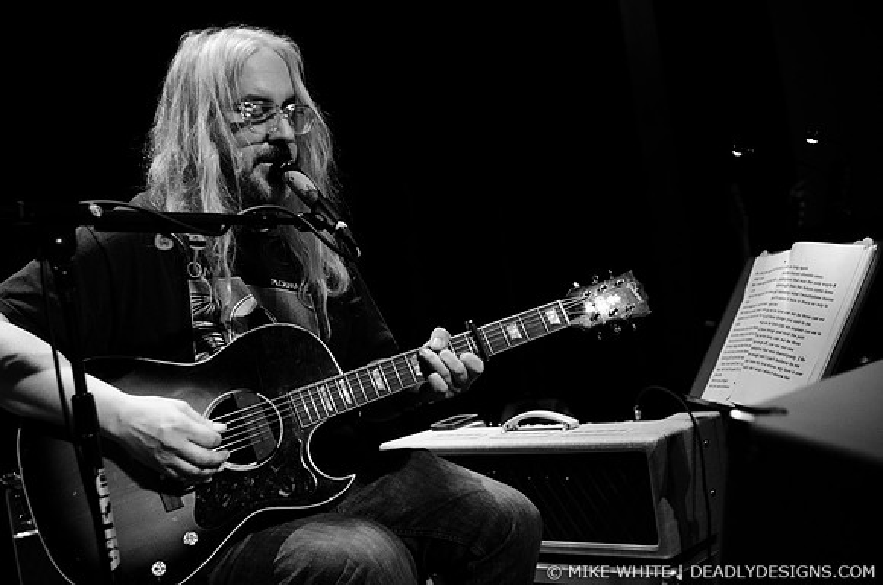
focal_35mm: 45
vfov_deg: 29.7
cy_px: 292
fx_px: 1101
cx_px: 442
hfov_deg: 43.7
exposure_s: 1/80
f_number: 2.8
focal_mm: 30
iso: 1600
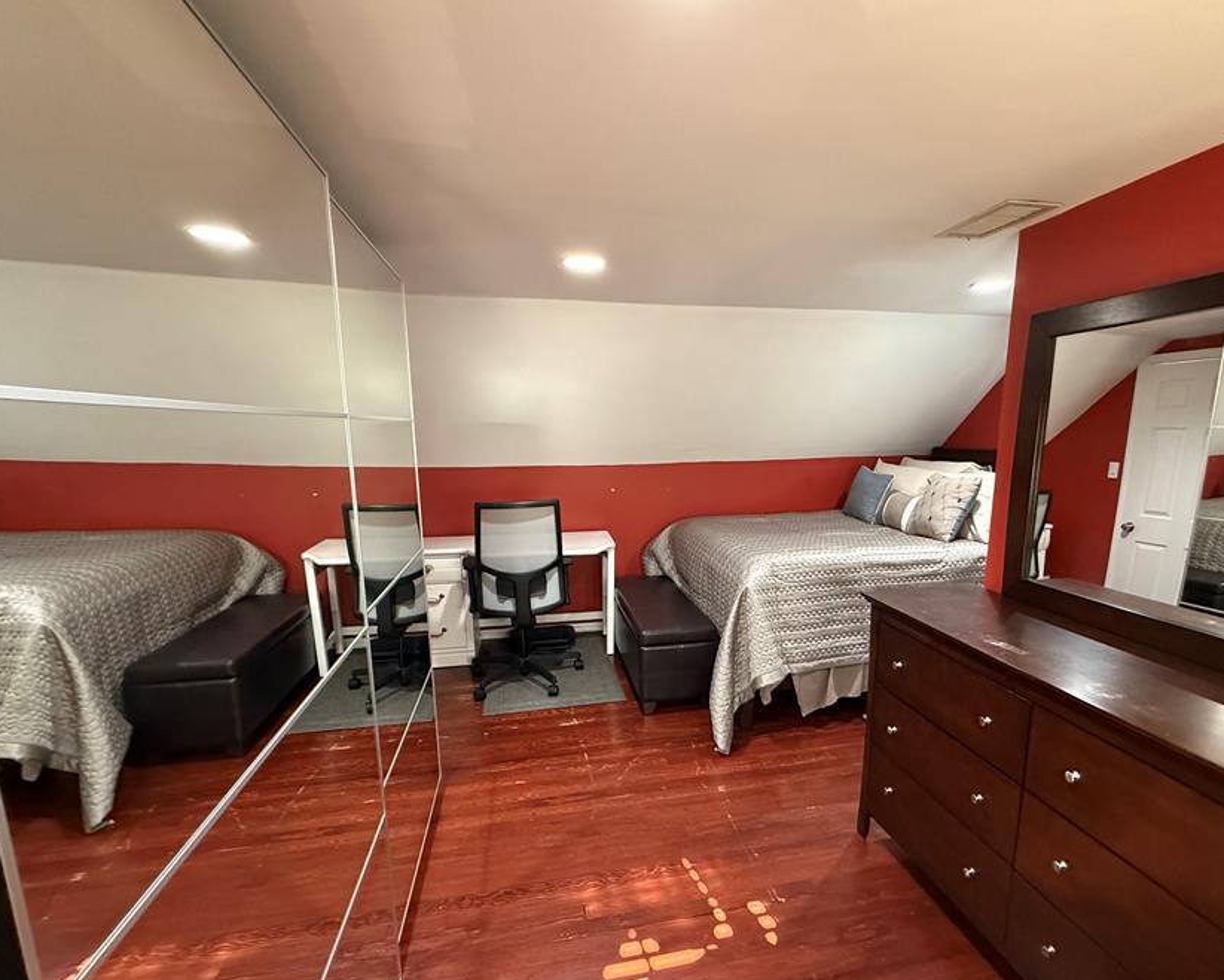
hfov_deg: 89.2
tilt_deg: -11.2
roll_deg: +0.1
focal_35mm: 17
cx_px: 684
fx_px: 616
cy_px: 546
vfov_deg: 76.7
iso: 800
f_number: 2.2
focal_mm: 2.22
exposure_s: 1/60
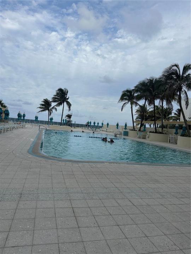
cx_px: 96
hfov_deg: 56.8
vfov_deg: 71.6
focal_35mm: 24
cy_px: 127
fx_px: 177
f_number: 1.78
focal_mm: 6.86
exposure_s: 1/4016
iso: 80
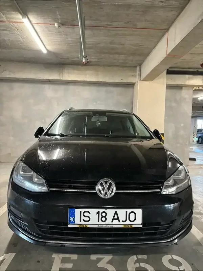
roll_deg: -2.3
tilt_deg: -2.0
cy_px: 136
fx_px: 203
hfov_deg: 53.1
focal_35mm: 26
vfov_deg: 67.3
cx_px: 102
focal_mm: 5.96
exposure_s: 1/50
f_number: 1.6
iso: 250
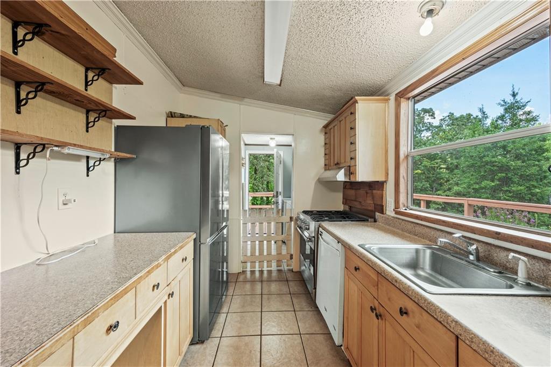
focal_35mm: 14
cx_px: 276
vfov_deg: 81.1
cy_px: 184
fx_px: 214
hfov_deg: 104.3
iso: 400
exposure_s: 1/3
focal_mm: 14
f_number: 11
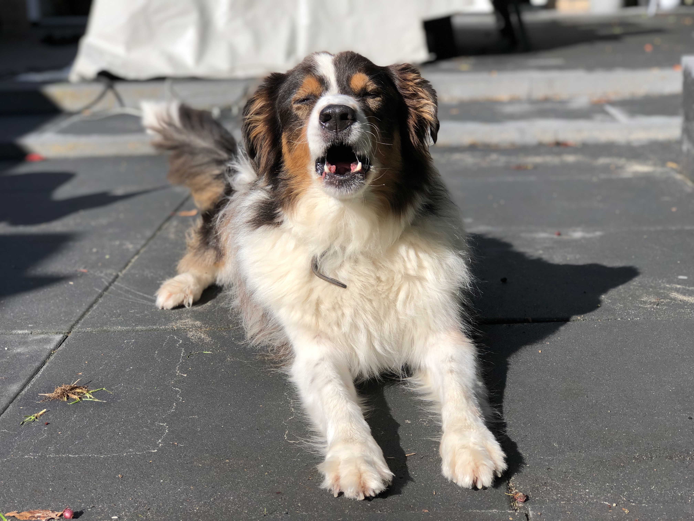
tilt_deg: -13.7
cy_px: 260
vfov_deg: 25.7
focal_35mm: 57
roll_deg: +2.4
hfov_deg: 33.8
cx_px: 347
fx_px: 1143
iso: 20
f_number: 2.8
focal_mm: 6.6
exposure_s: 1/774
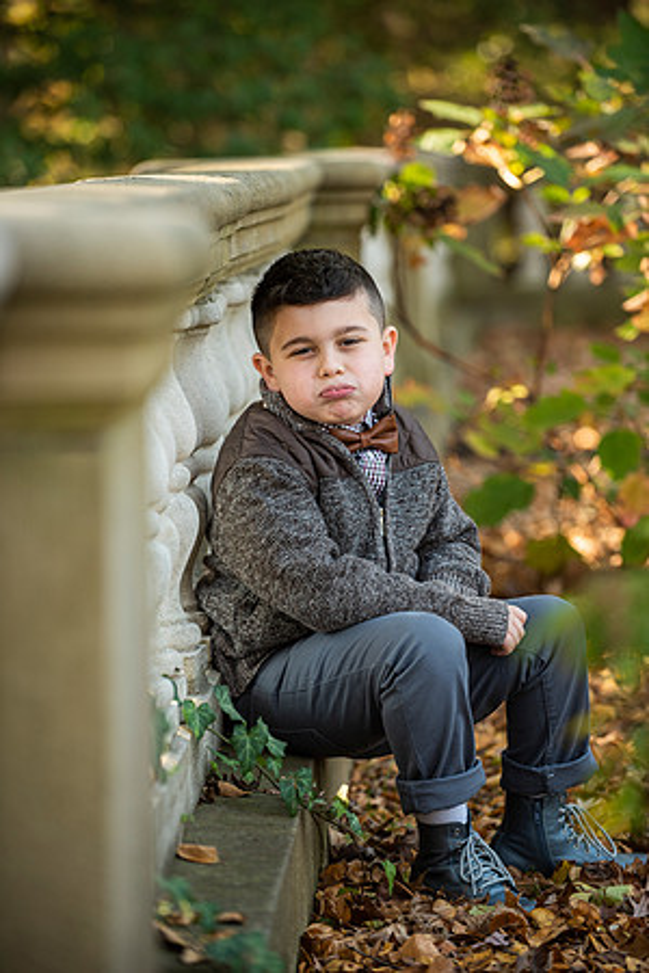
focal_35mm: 155
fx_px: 4191
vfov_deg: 13.2
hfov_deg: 8.9
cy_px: 486
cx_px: 324
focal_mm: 155
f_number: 3.5
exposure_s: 1/200
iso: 250
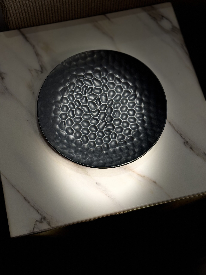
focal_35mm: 48
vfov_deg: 39.7
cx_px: 103
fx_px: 381
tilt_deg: -70.1
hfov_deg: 30.3
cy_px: 138
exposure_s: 1/60
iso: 200
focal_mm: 6.86
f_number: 1.78
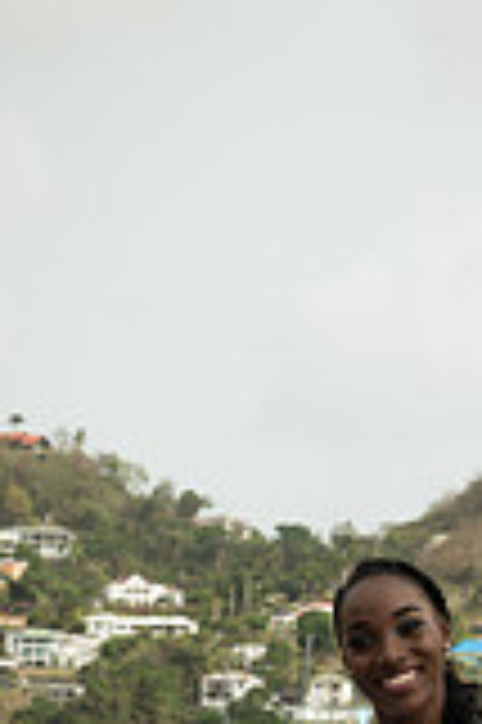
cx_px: 369
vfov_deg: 12.9
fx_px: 3099
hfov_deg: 8.9
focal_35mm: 154
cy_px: 976
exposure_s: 1/160
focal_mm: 55
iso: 100
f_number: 7.1
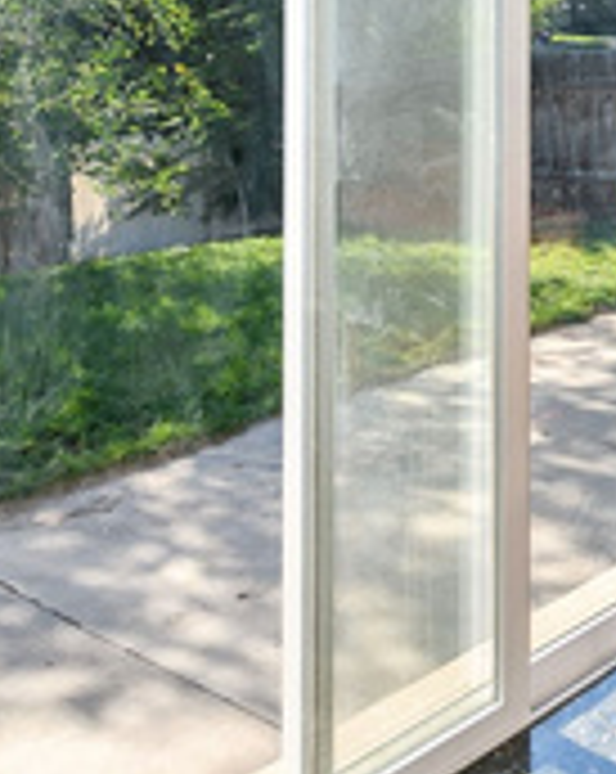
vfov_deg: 30.4
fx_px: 1280
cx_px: 854
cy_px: -61
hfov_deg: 23.2
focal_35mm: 56
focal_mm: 16
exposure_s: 1/20
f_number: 9
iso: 200
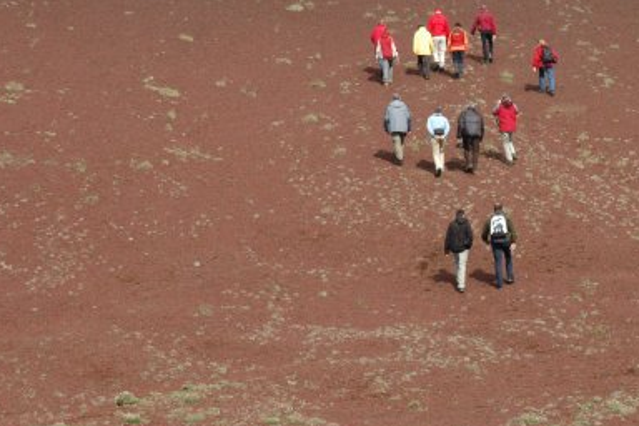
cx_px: 527
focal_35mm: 197
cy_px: 158
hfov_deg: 10.4
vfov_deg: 7.0
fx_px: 3496
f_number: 13
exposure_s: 1/640
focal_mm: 70
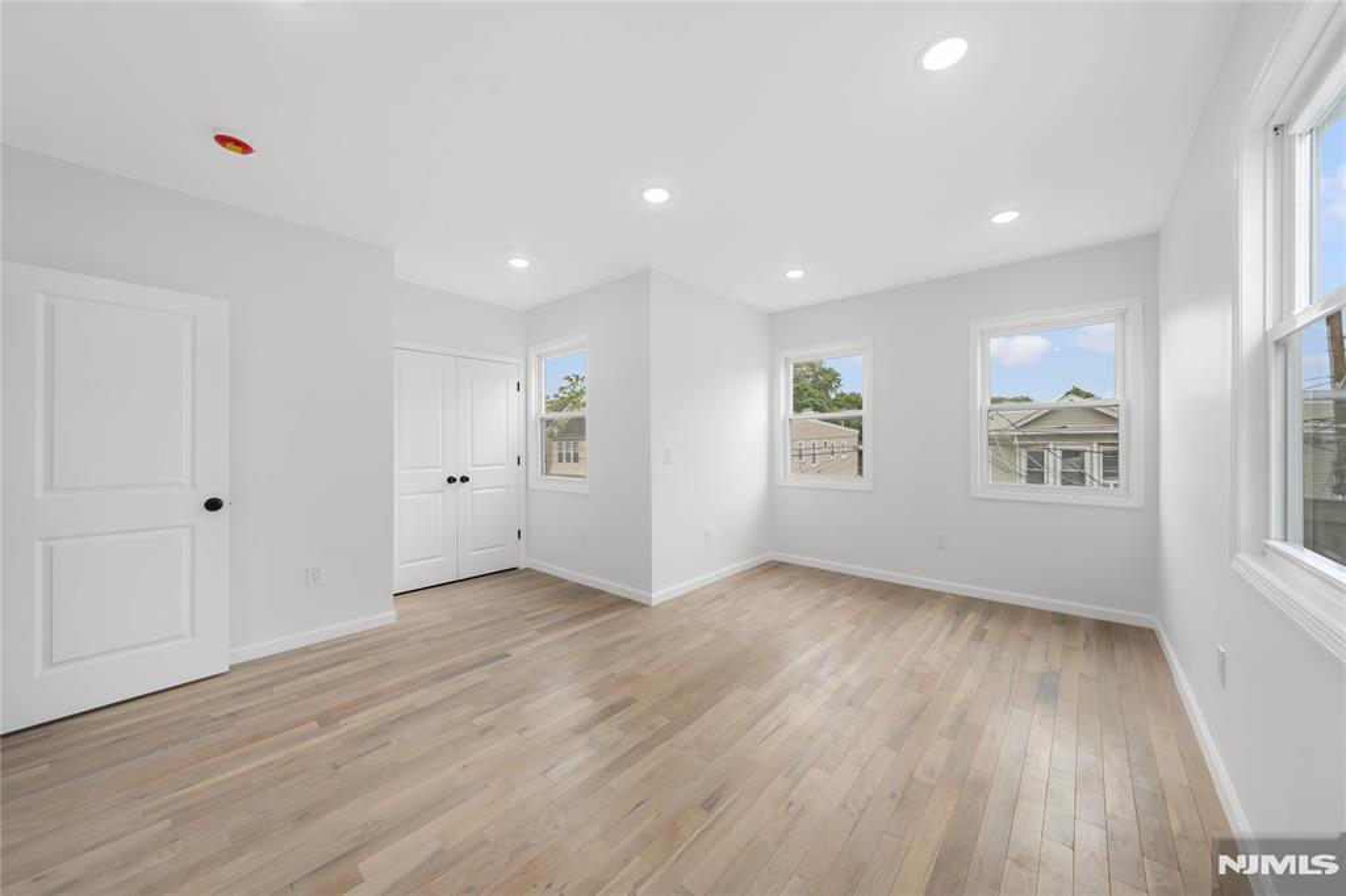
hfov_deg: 112.6
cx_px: 673
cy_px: 448
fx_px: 448
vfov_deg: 90.0
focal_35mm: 12
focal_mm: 12
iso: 320
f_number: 7.1
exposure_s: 1/640
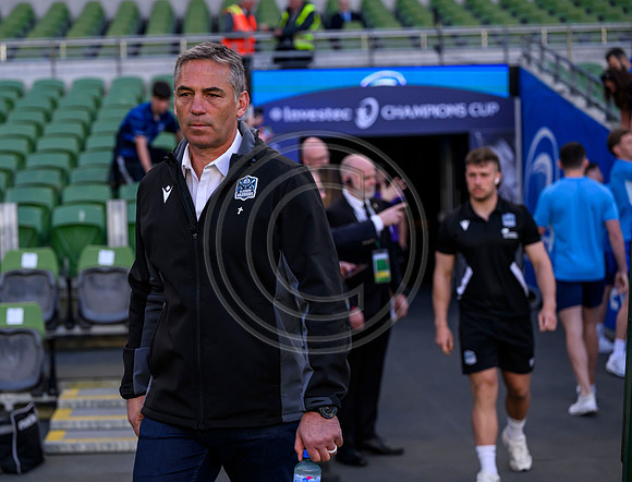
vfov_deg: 18.4
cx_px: 249
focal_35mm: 81
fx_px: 1488
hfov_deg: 23.9
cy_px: 227
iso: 1250
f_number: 3.2
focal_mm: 70
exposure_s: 1/2500
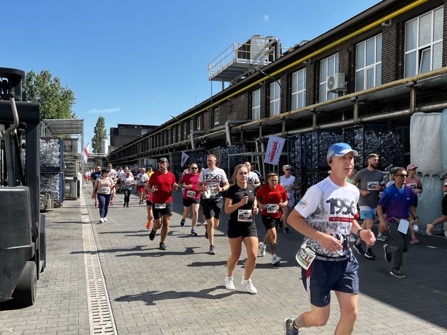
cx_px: 239
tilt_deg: -2.3
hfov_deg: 52.6
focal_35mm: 35
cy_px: 186
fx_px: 452
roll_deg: +0.0
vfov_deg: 40.6
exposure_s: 1/2457
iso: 50
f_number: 1.5
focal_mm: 5.7
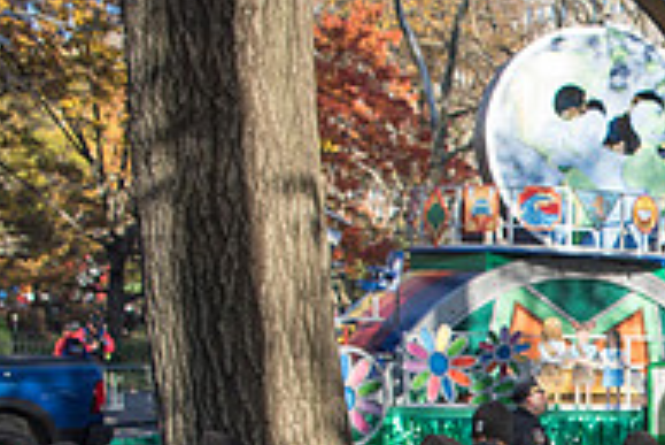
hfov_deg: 23.9
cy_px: 530
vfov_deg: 18.0
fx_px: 1331
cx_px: 917
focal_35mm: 72
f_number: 4
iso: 400
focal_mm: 24
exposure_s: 1/1250
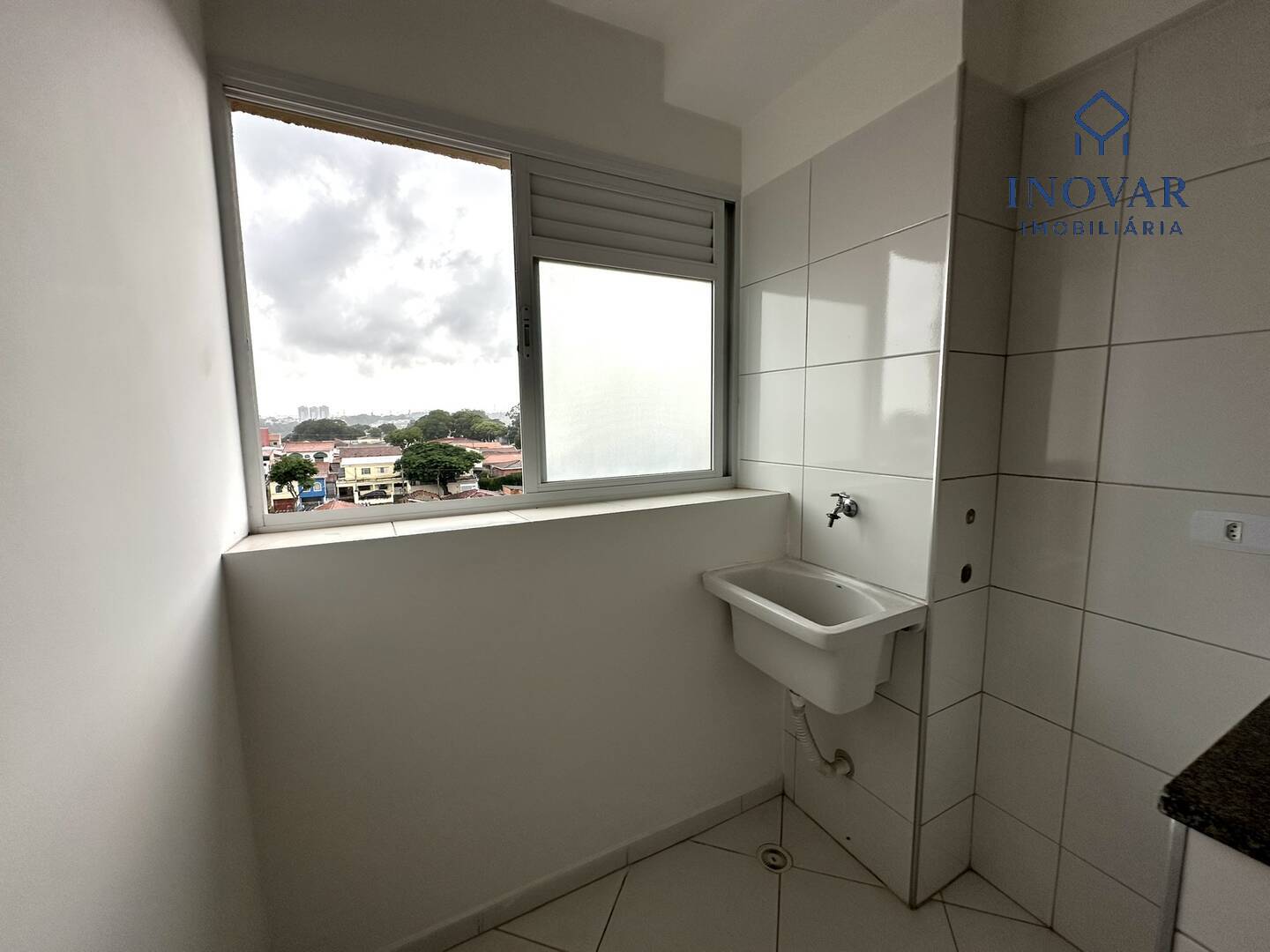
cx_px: 635
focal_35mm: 14
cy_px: 476
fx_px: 514
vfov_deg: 85.7
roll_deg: -0.1
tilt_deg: -7.1
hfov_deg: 102.1
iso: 40
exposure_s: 1/265
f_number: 2.2
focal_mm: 2.22
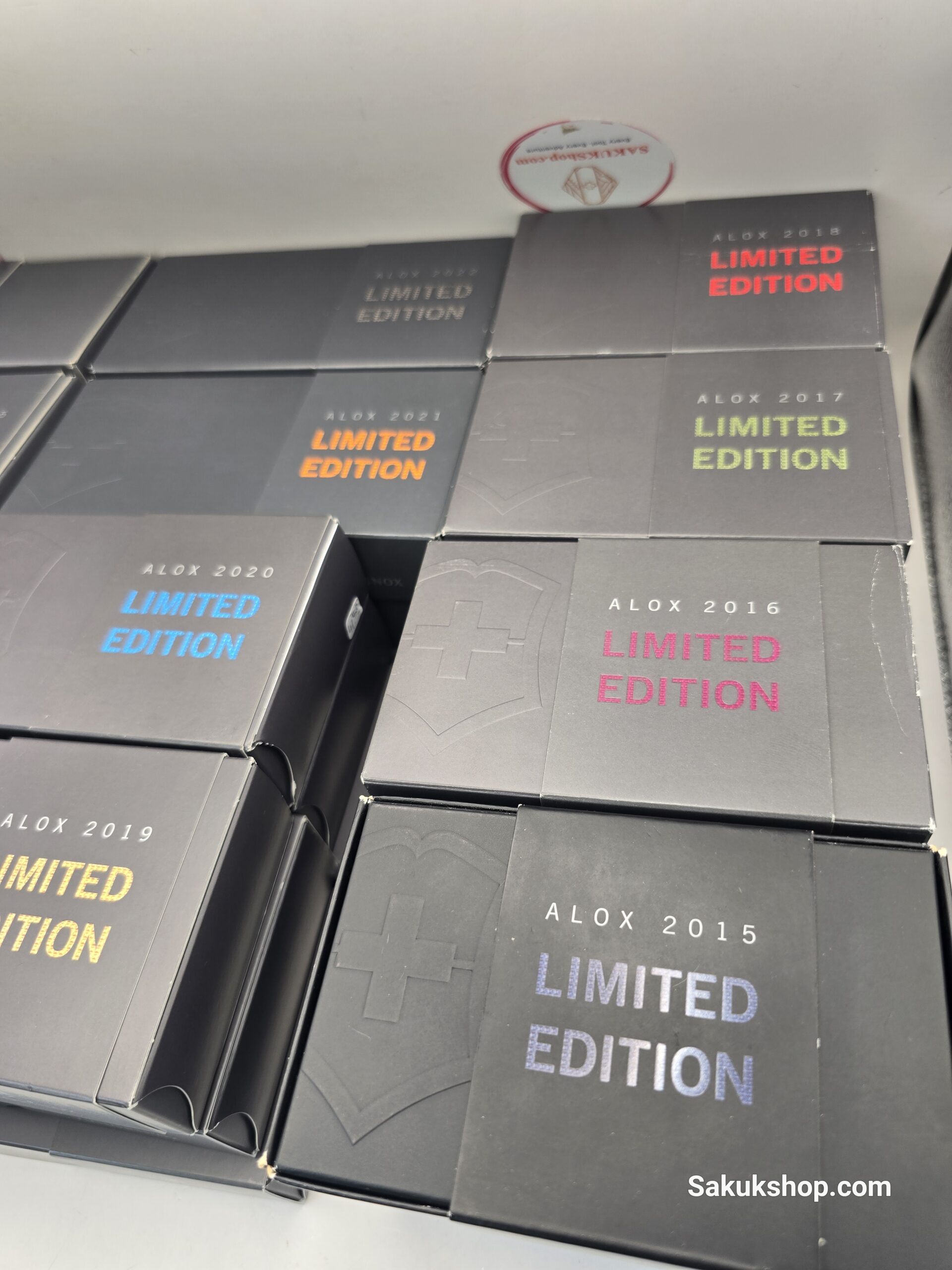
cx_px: 476
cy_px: 635
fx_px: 843
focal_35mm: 23
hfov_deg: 58.9
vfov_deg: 73.9
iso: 50
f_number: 1.7
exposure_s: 1/86
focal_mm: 6.3
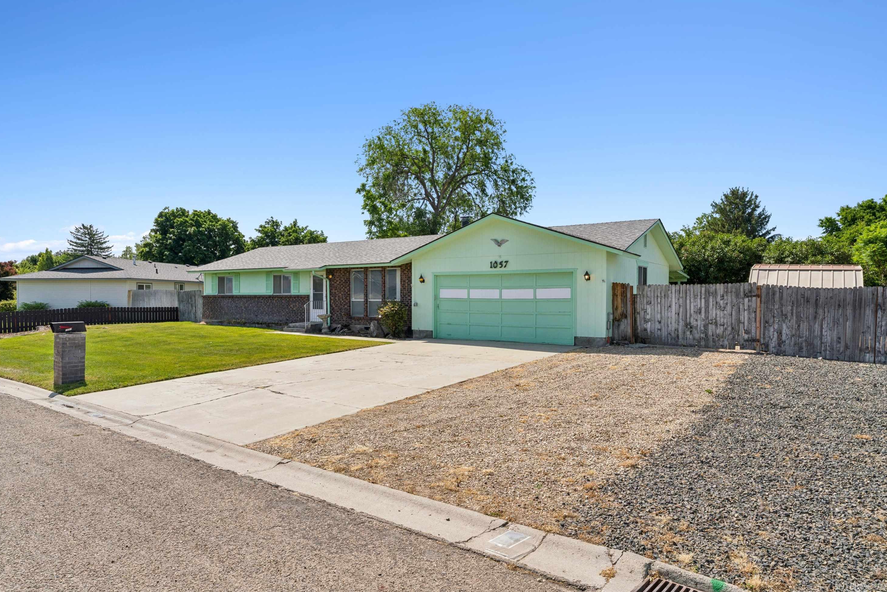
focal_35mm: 22
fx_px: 547
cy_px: 308
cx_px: 441
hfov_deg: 78.0
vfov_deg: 56.8
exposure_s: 1/400
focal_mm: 21.2
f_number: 13
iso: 400
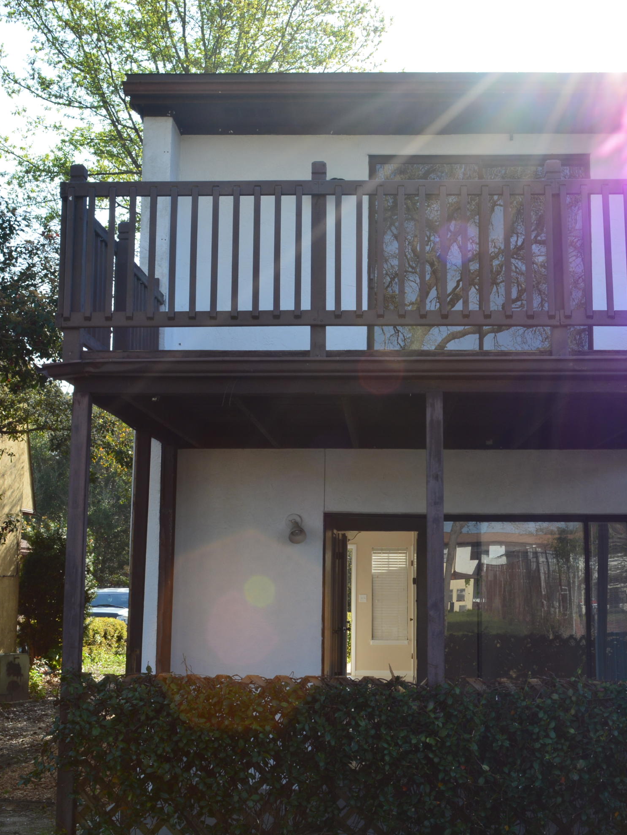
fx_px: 1159
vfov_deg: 39.7
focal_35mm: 48
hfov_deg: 30.3
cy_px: 420
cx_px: 343
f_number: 11
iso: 200
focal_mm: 22
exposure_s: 1/100
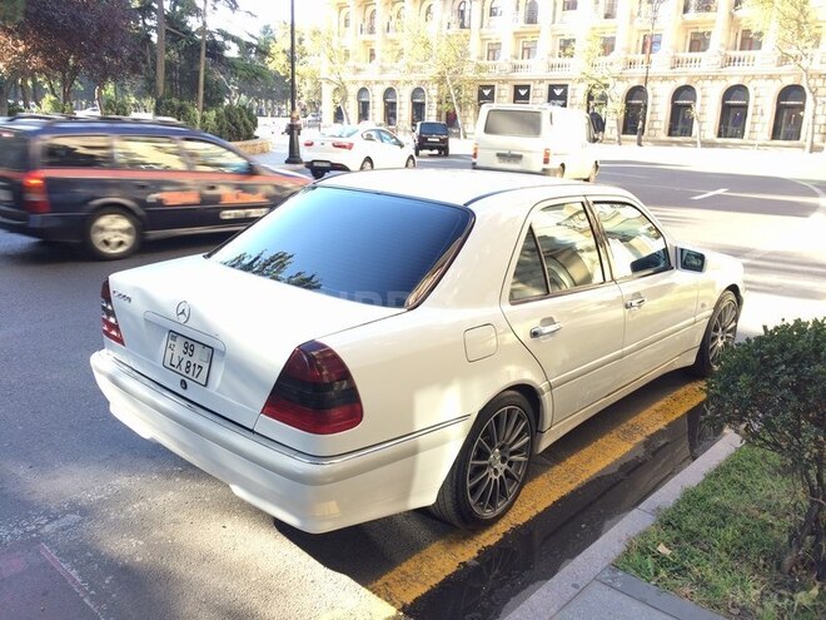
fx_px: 692
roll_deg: -1.9
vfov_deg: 48.2
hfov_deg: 61.7
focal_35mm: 29
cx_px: 413
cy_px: 310
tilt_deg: -16.2
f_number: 2.2
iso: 32
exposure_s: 1/100
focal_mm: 4.15
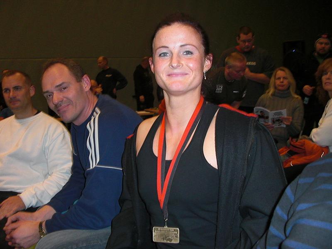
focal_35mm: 36
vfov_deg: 39.7
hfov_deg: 51.4
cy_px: 124
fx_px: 345
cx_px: 166
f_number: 2.8
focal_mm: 6.3
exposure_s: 1/60
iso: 400
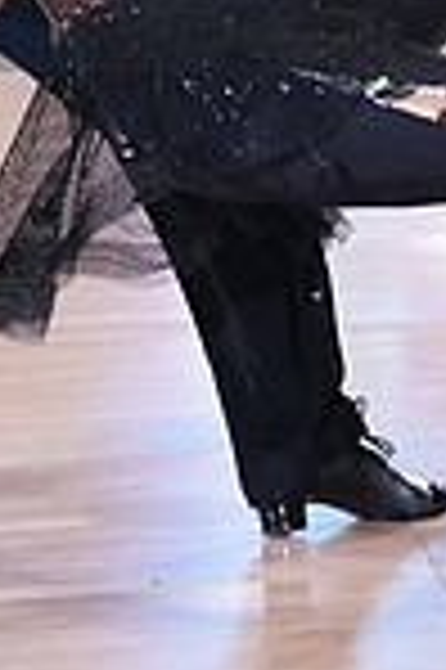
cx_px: 291
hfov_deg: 3.5
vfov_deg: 5.3
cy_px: -76
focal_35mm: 389
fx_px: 7245
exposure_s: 1/400
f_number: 2.8
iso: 2000
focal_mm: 100
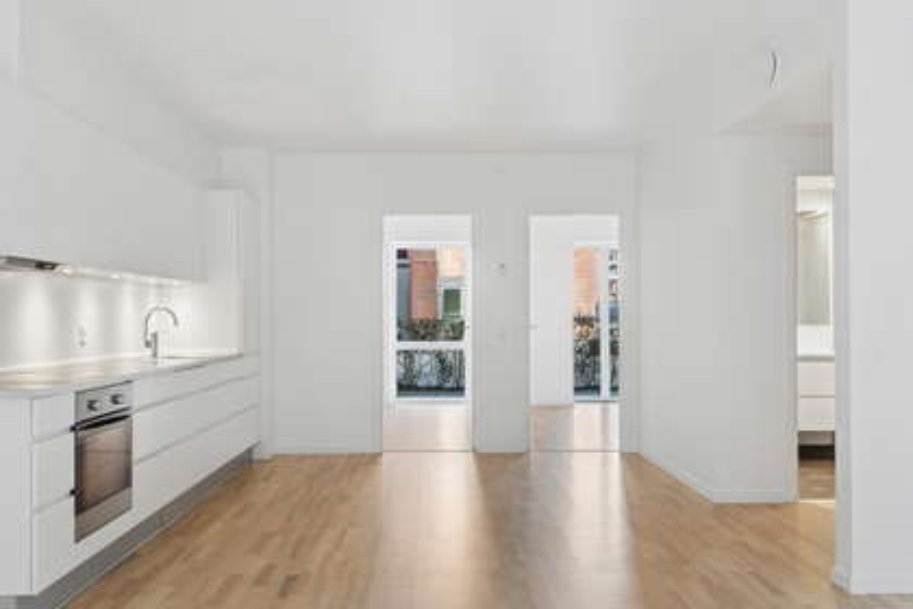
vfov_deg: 43.6
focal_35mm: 30
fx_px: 761
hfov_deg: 61.9
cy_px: 304
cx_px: 456
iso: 200
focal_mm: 20
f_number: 8
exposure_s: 1/3.33
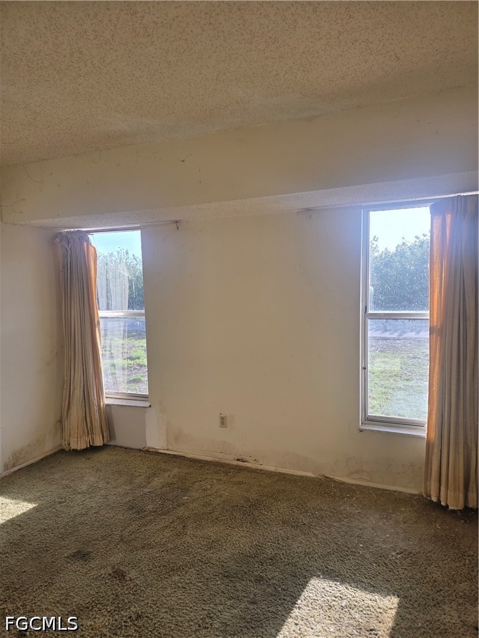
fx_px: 424
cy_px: 319
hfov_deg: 58.9
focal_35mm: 23
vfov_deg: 73.9
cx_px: 240
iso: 12
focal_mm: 6.3
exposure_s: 1/180
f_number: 1.7
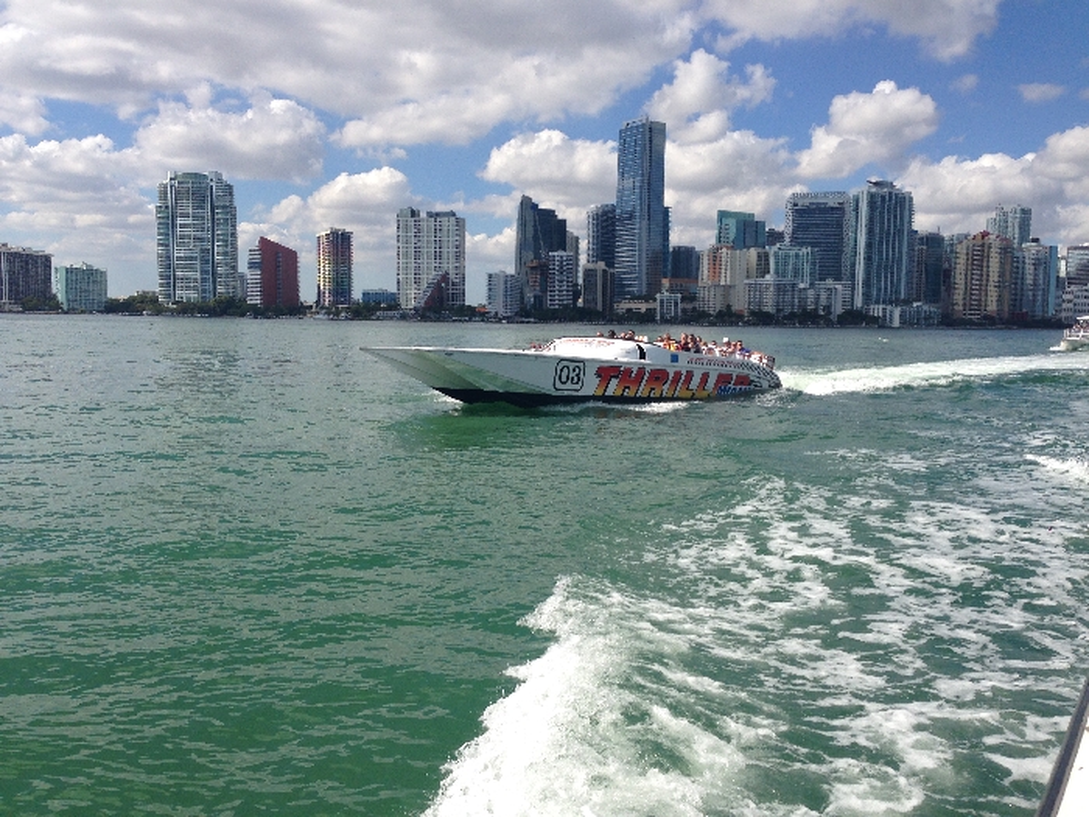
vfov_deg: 42.9
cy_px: 408
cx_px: 544
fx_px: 1038
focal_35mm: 33
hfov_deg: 55.4
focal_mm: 4.12
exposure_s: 1/2584
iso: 50
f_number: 2.4
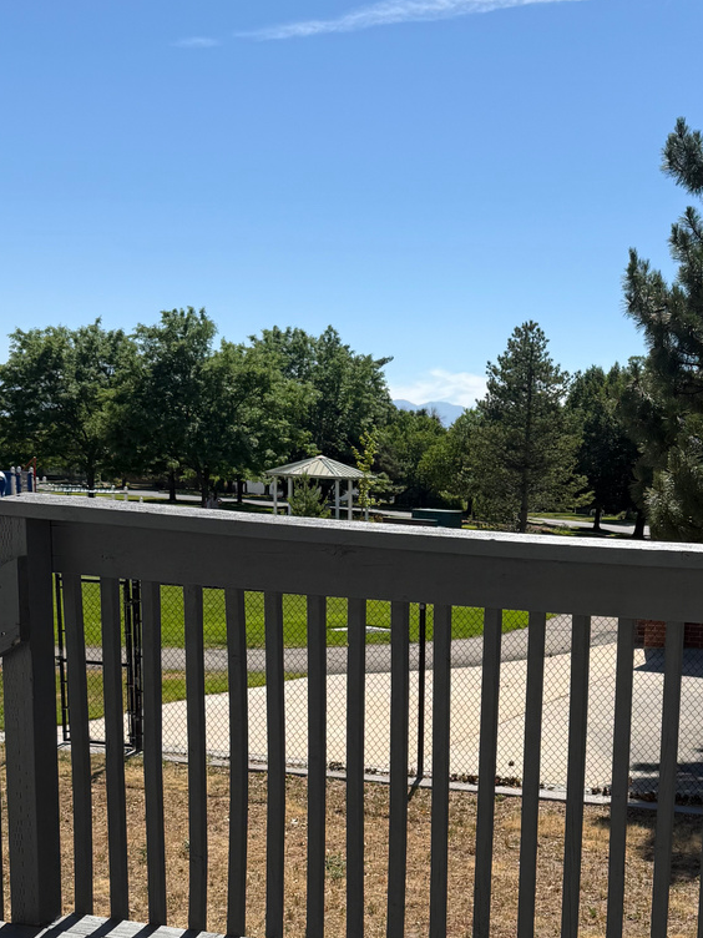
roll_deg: -3.2
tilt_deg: -9.7
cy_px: 711
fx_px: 1327
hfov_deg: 28.9
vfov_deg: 37.9
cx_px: 582
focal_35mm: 49
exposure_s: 1/4405
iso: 80
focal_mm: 6.76
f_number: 1.78
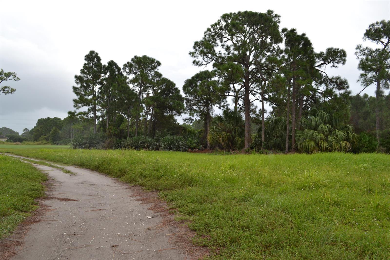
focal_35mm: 30
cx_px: 195
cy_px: 130
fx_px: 325
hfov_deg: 61.9
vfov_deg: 43.6
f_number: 8
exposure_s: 1/200
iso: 100
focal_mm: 20
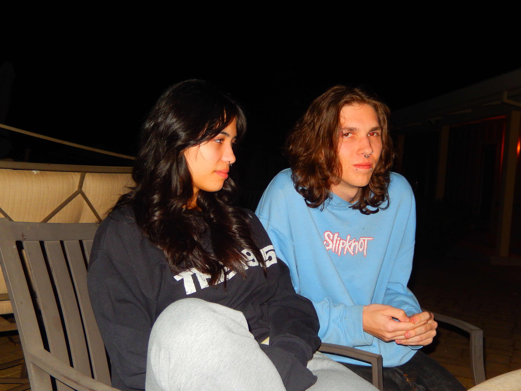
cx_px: 260
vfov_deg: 35.1
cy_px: 196
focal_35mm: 41
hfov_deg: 45.8
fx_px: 617
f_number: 4.2
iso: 250
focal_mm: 7.3
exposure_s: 1/30
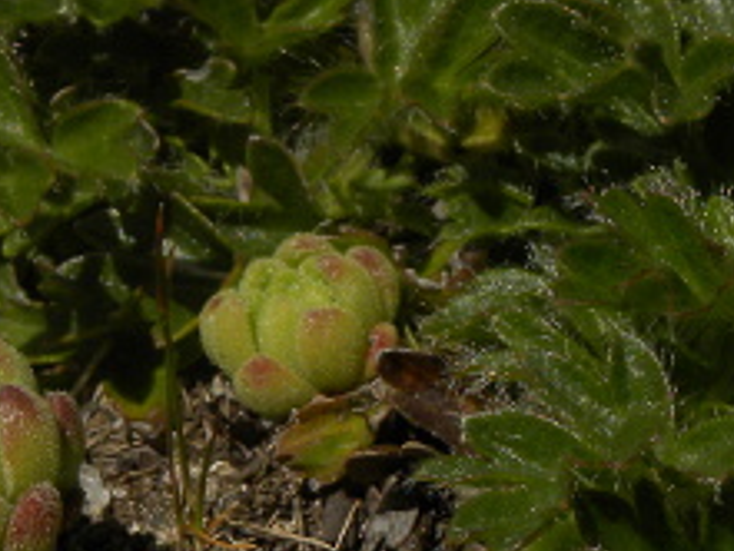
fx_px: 5071
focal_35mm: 239
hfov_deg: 8.3
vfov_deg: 6.2
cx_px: 130
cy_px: 777
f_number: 6.3
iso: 64
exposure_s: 1/640
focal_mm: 11.8
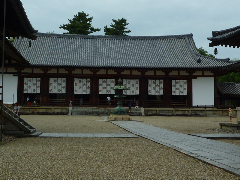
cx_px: 120
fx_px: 478
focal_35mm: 69
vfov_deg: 21.3
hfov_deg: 28.2
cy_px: 90
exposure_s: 1/500
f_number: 4.3
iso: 80
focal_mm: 7.8
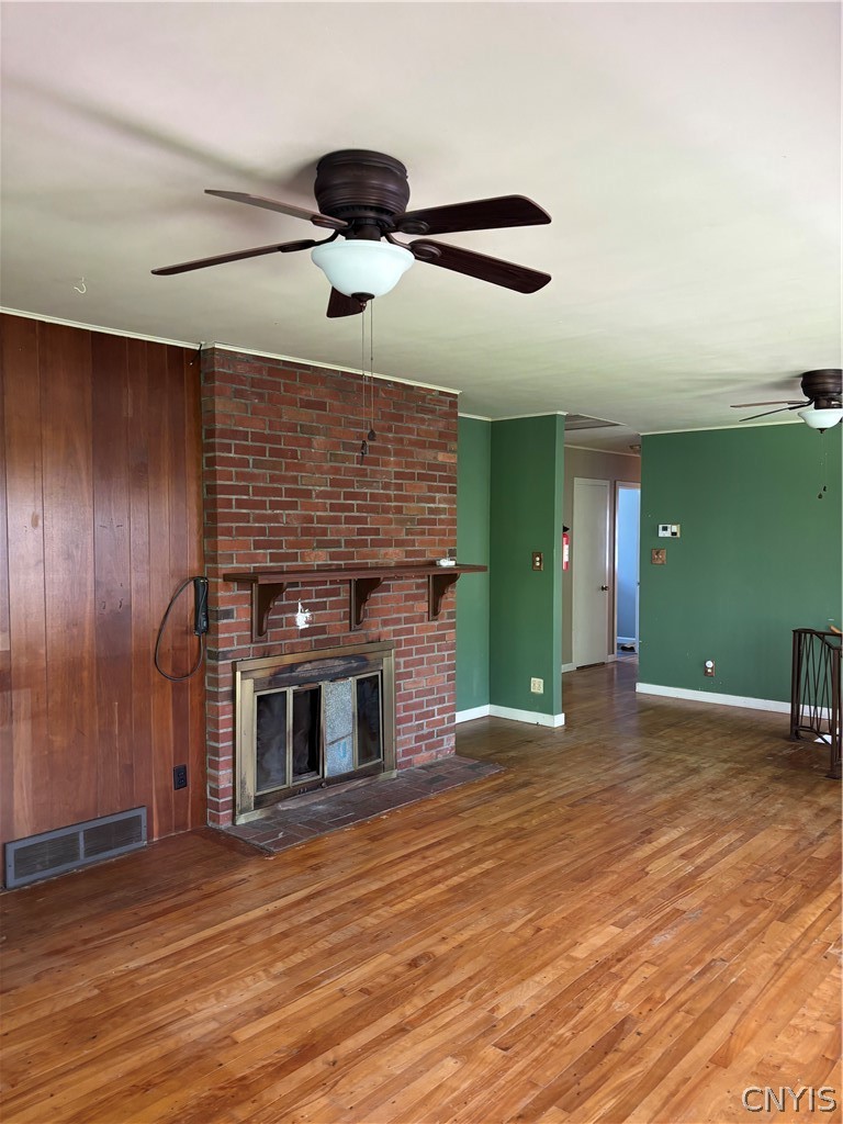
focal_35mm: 26
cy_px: 562
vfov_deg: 67.3
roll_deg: -0.8
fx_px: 844
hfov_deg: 53.1
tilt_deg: -2.5
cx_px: 422
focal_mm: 5.96
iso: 200
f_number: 1.6
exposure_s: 1/60
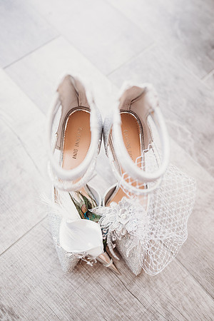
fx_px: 214
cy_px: 160
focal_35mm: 24
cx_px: 107
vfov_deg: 73.7
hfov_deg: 53.1
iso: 400
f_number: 1.8
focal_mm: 24
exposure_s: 1/320
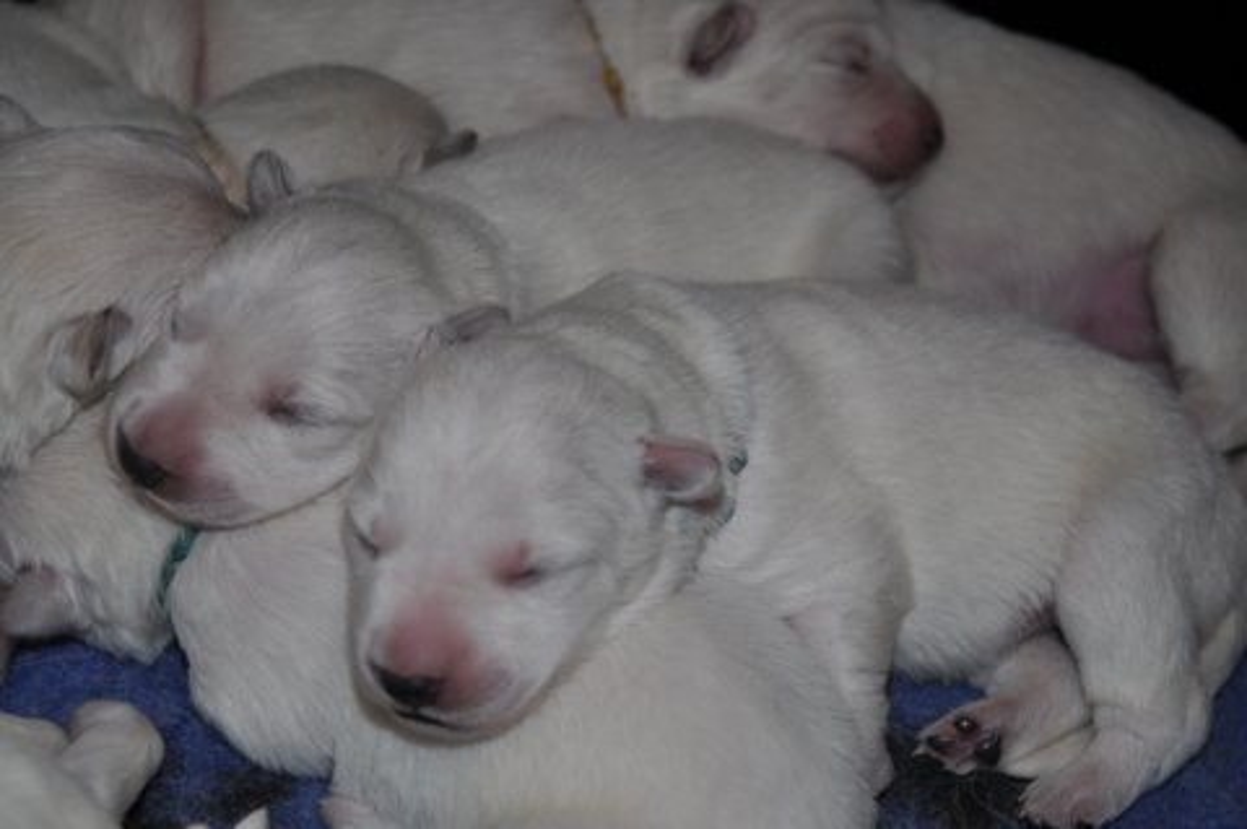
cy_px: 414
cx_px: 624
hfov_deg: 28.1
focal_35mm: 72
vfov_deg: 18.9
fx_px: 2491
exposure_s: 1/60
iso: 250
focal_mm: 48
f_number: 4.5
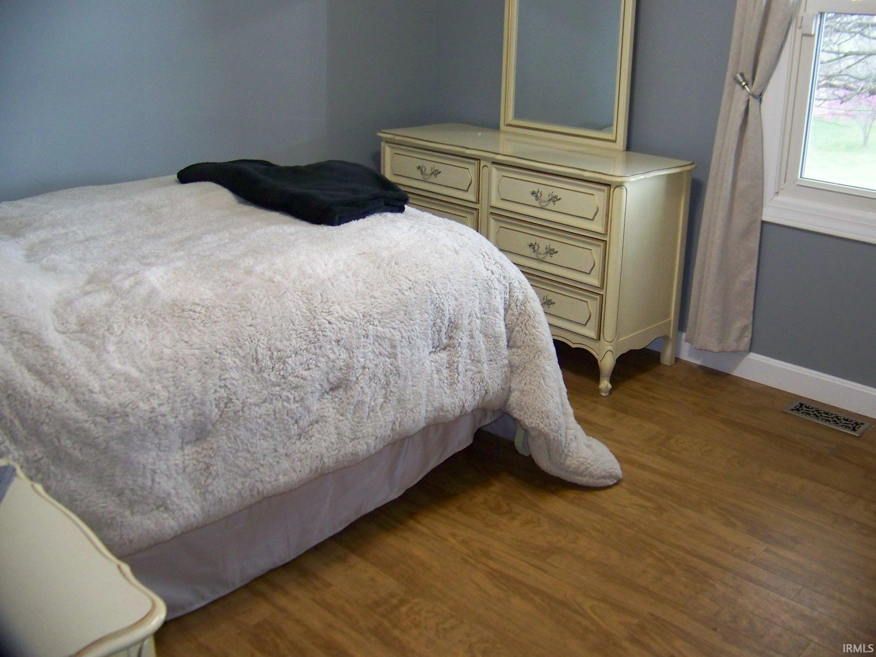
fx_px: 911
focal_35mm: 36
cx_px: 438
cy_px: 328
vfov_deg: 39.7
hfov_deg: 51.4
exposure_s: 1/30
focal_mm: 5.85
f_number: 2.8
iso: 200
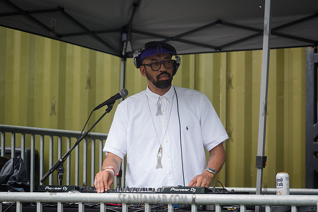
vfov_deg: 12.2
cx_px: 159
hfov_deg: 18.3
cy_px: 106
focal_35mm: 112
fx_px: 990
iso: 1000
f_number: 5
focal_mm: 112
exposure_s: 1/400
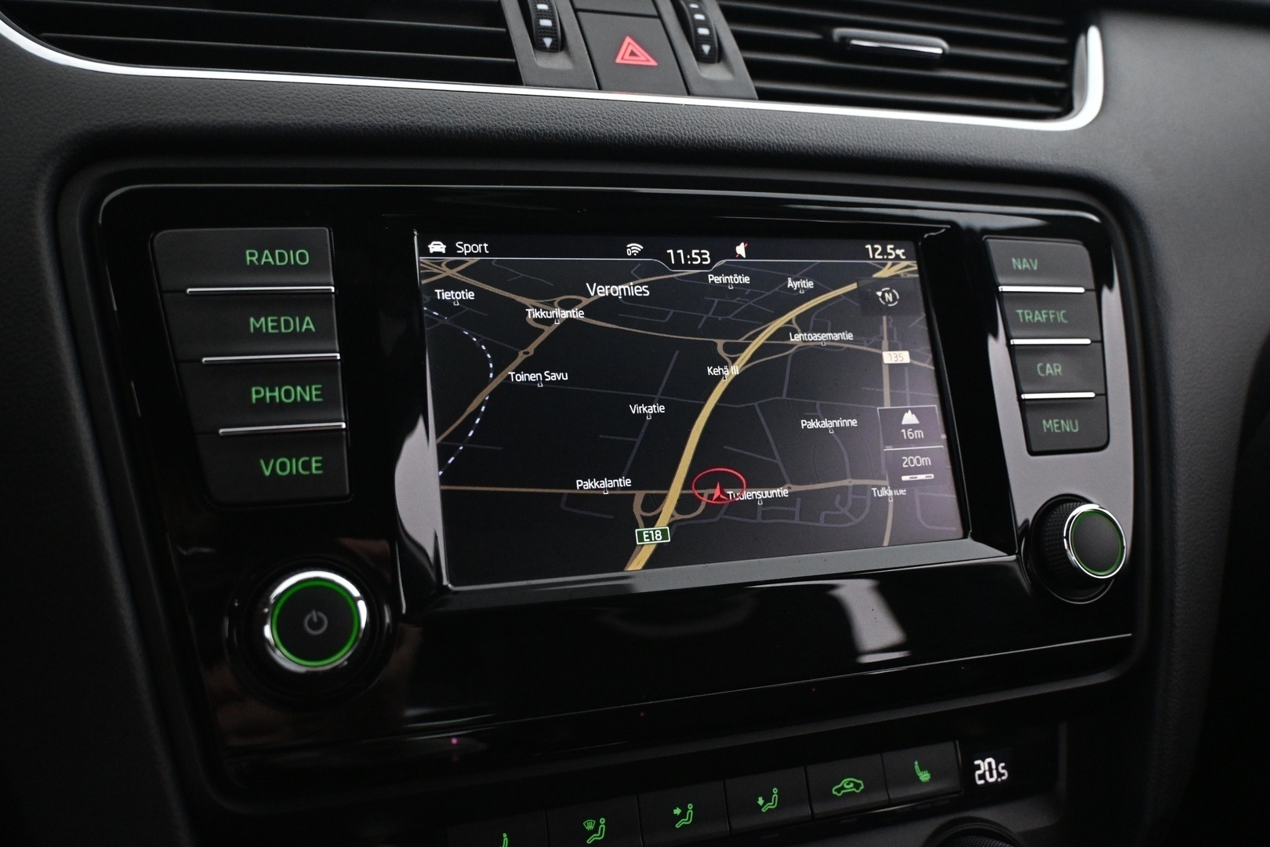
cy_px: 424
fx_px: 1164
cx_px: 635
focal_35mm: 33
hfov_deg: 57.2
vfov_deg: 40.0
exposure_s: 1/60
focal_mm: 22
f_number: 4
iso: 3200
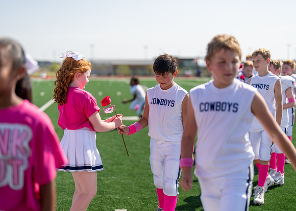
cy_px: 106
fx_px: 440
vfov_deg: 27.0
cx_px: 148
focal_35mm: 52
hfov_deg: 37.2
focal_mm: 50
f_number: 1.2
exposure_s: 1/10000
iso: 100
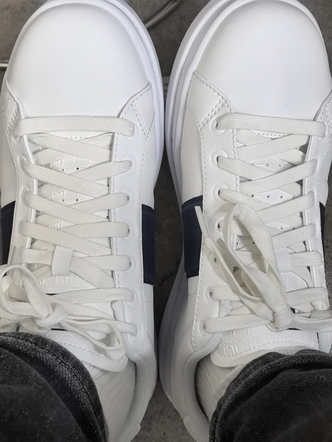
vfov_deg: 35.5
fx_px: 691
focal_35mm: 54
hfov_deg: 27.0
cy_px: 221
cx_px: 166
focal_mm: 6.98
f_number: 2
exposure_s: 1/33.3
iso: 400
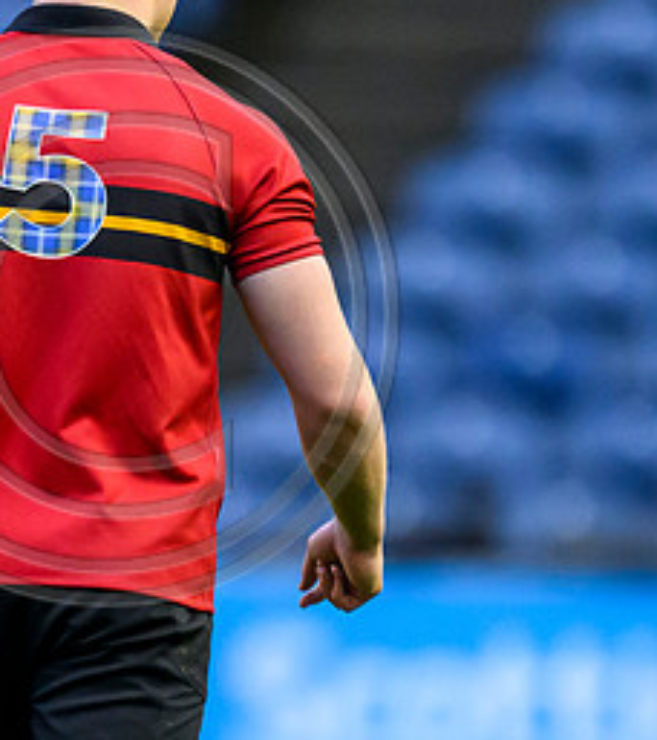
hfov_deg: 0.8
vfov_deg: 0.9
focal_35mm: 1976
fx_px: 45210
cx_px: 47
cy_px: 425
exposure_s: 1/1250
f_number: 4
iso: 6400
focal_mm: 560
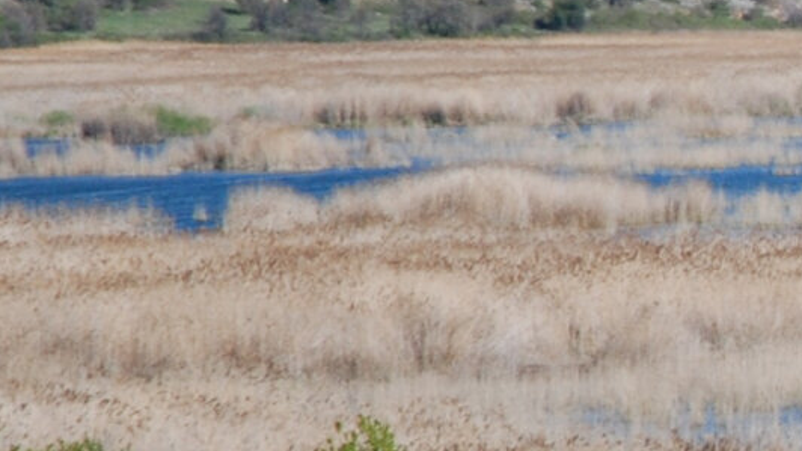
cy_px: 380
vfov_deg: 2.5
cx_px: 1616
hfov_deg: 4.3
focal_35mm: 493
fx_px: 10472
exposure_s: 1/1250
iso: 250
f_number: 4.5
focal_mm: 65
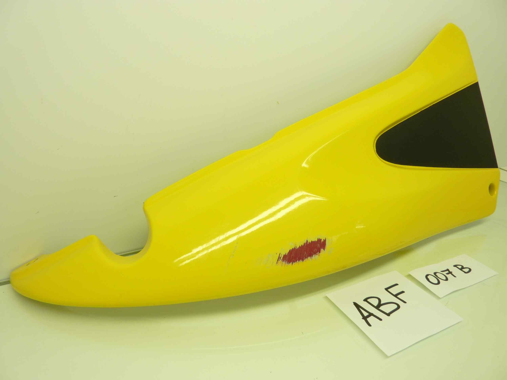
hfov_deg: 69.4
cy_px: 190
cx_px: 254
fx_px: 366
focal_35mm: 25
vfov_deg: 54.9
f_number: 3.3
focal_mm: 4.1
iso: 80
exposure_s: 1/30
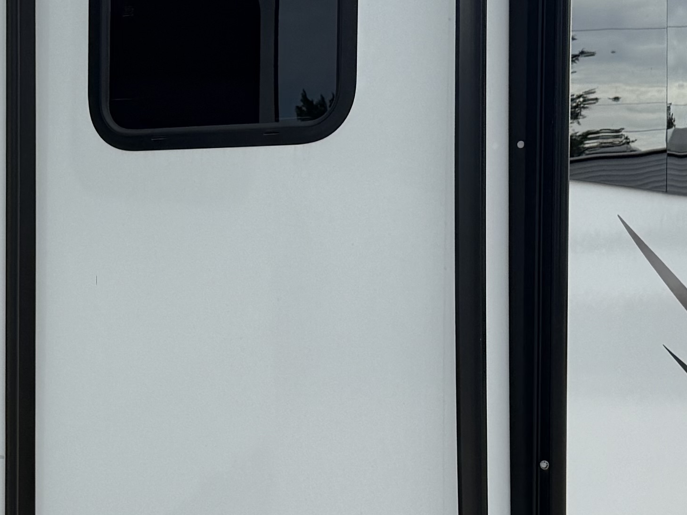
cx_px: 23
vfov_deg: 15.7
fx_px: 1866
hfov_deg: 20.3
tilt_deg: +0.8
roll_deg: -0.4
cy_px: 270
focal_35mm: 94
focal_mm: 6.76
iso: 125
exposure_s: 1/4405
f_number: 1.78
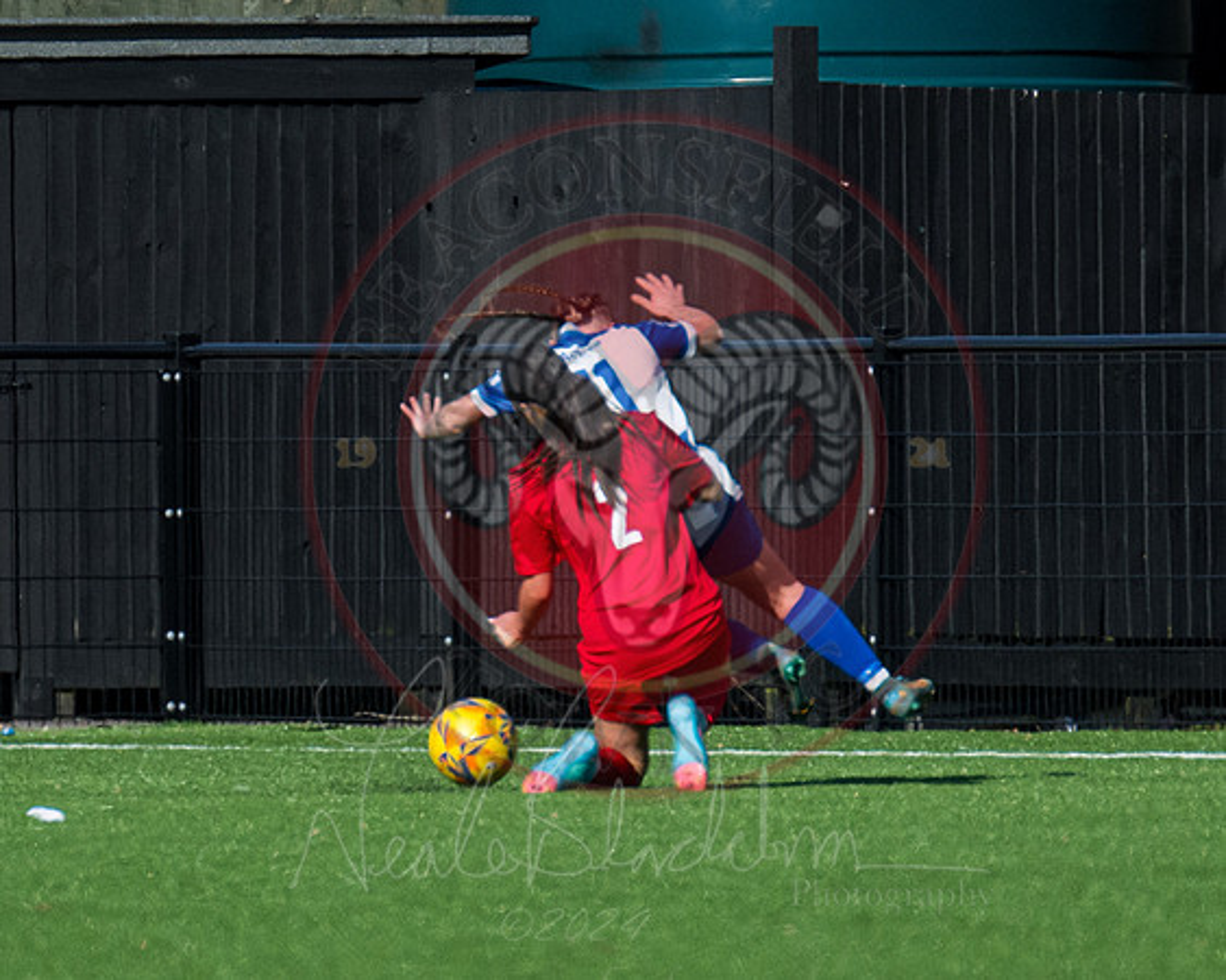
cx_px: 340
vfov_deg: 1.4
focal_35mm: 1119
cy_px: 347
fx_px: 40587
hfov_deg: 1.7
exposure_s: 1/4000
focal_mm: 280
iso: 200
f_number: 4
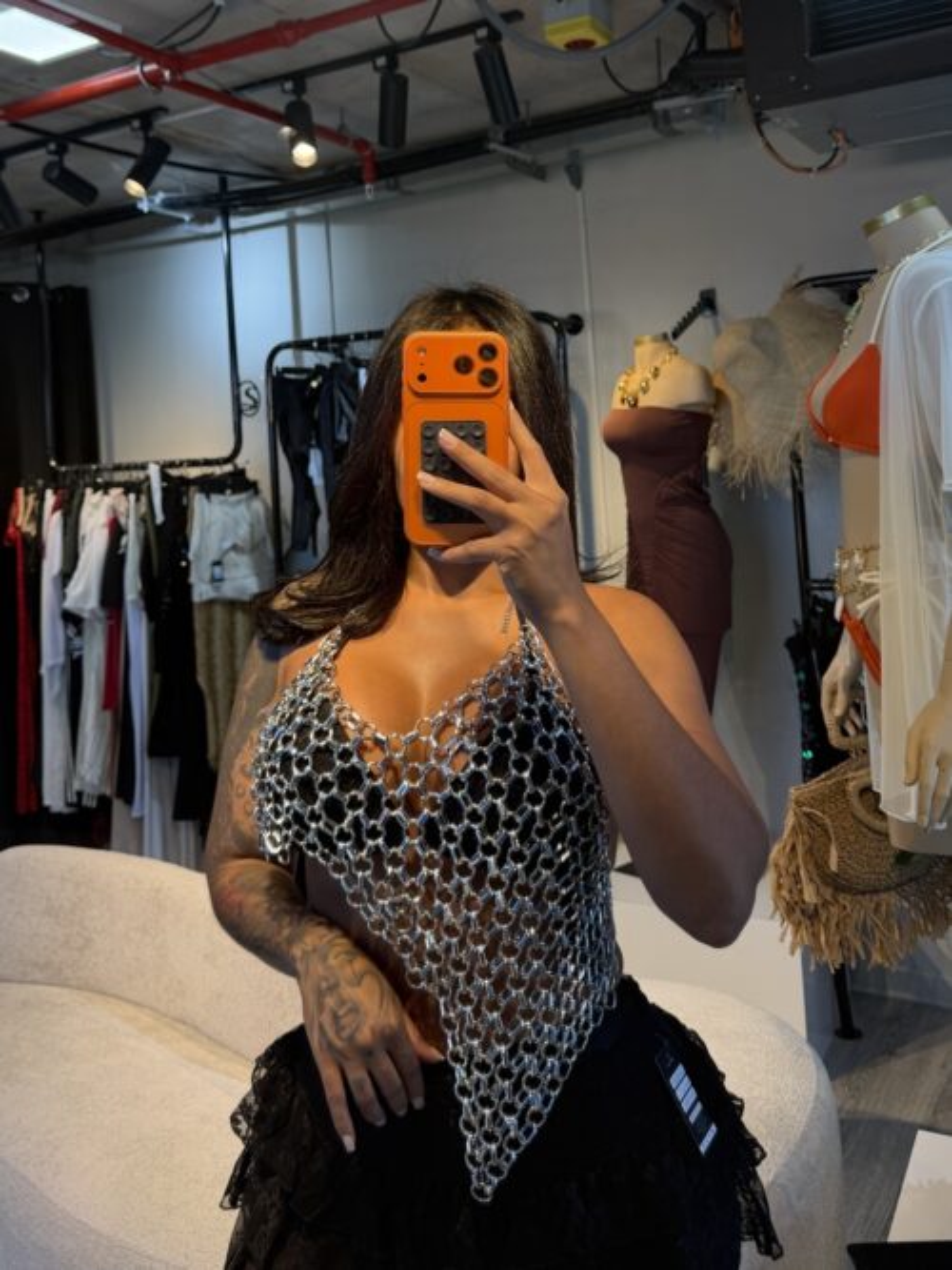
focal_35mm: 24
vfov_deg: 71.6
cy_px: 635
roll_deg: +3.5
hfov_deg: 56.8
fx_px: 880
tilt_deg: -6.9
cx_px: 476
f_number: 1.78
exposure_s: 1/165
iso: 64
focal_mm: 6.76
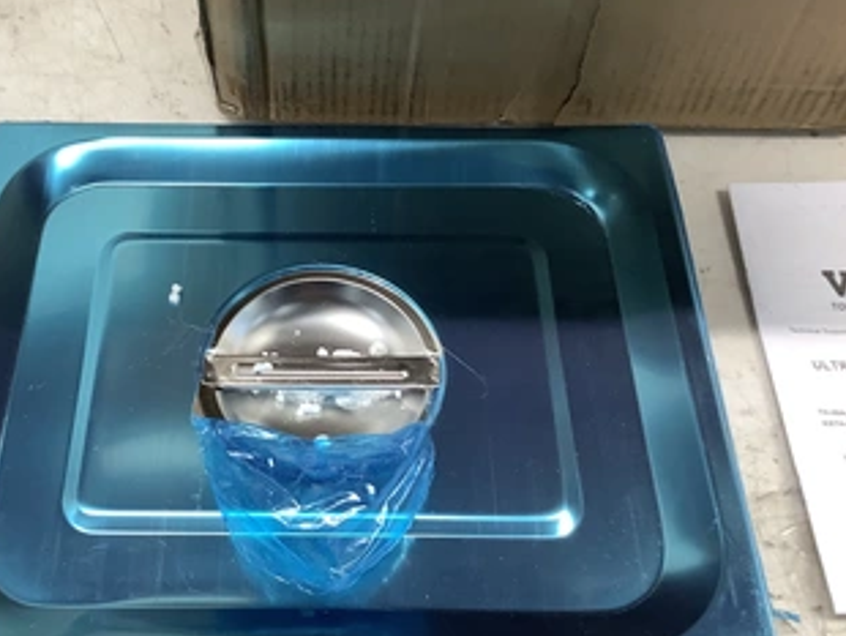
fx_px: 978
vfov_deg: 36.0
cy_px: 308
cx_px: 314
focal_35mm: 40
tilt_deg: -60.7
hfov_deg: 46.3
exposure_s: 1/60
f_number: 2.4
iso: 80
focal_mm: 3.3
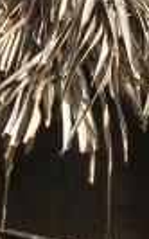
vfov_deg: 4.4
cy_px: 133
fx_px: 3142
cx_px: 7
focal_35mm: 483
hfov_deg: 2.7
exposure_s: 1/144
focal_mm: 15
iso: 50
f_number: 6.3
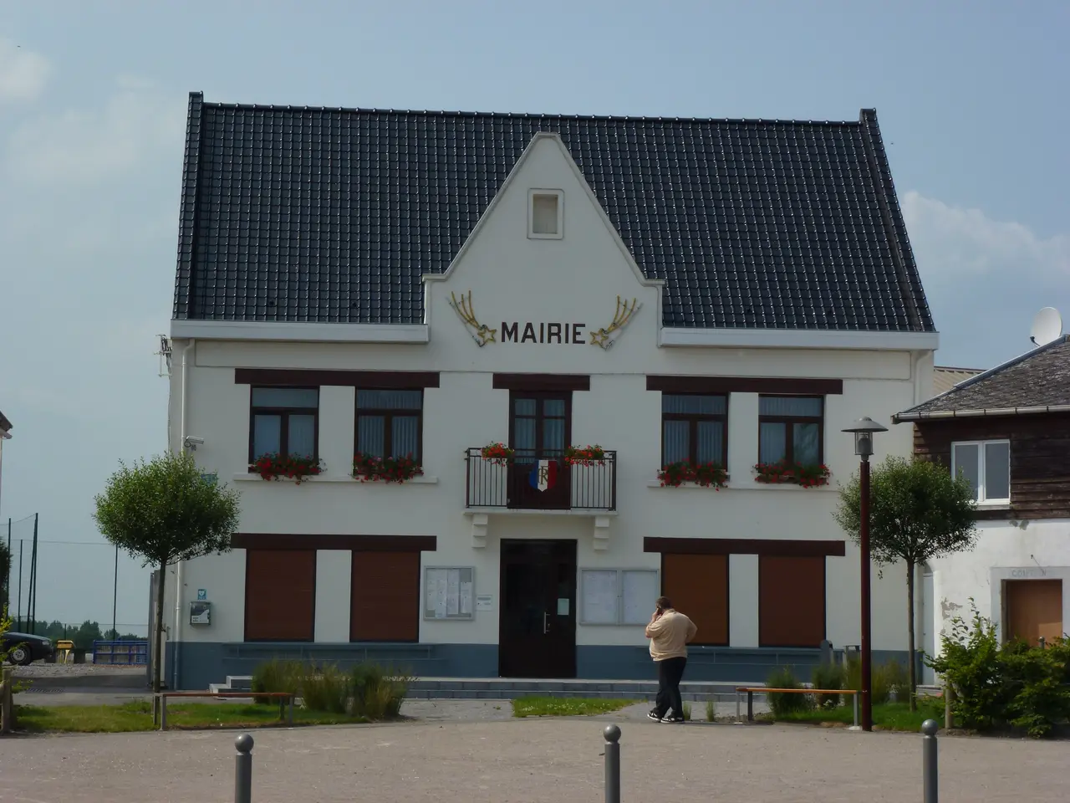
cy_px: 402
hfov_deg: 23.8
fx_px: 2535
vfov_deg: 18.0
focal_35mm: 82
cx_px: 535
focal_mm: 14.8
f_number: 4.8
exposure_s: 1/1000
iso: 100
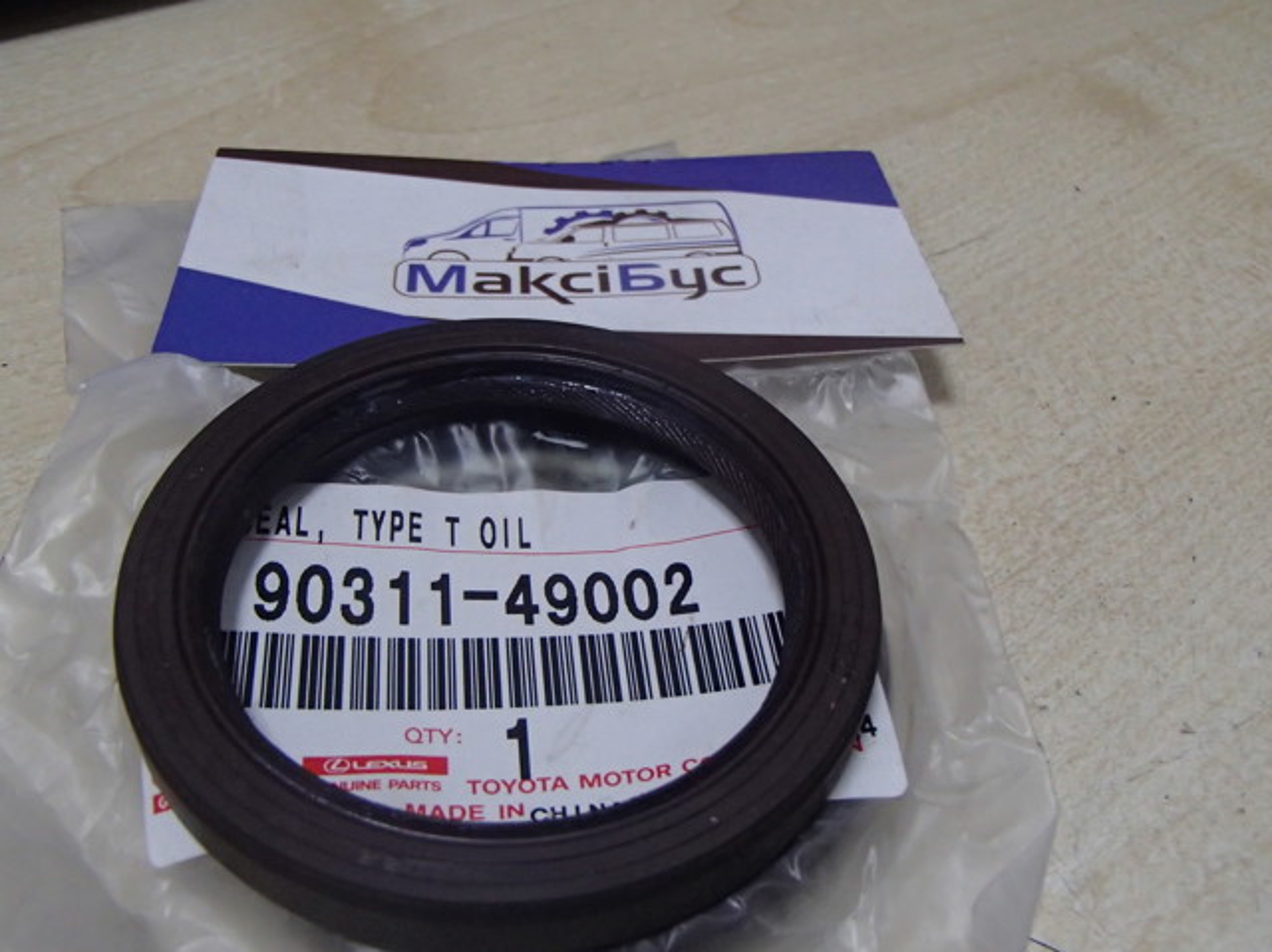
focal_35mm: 37
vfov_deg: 38.6
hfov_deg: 50.2
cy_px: 476
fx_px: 1359
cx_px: 636
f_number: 4.7
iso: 800
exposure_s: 1/60
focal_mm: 6.64
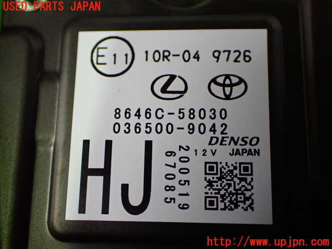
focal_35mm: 44
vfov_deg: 32.9
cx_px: 166
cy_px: 124
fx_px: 422
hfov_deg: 42.9
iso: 800
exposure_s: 1/50
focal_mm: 7.84
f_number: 2.9
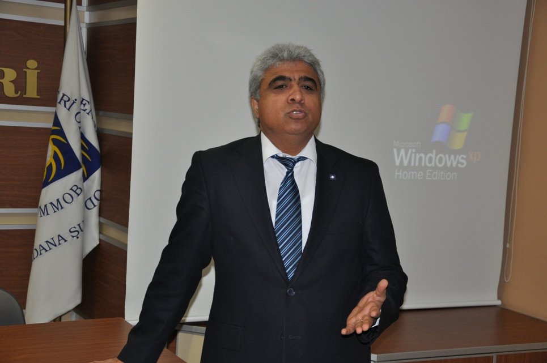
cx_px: 274
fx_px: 956
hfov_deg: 31.9
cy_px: 182
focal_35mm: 63
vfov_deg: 21.5
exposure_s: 1/60
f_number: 4.8
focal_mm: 42
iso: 800
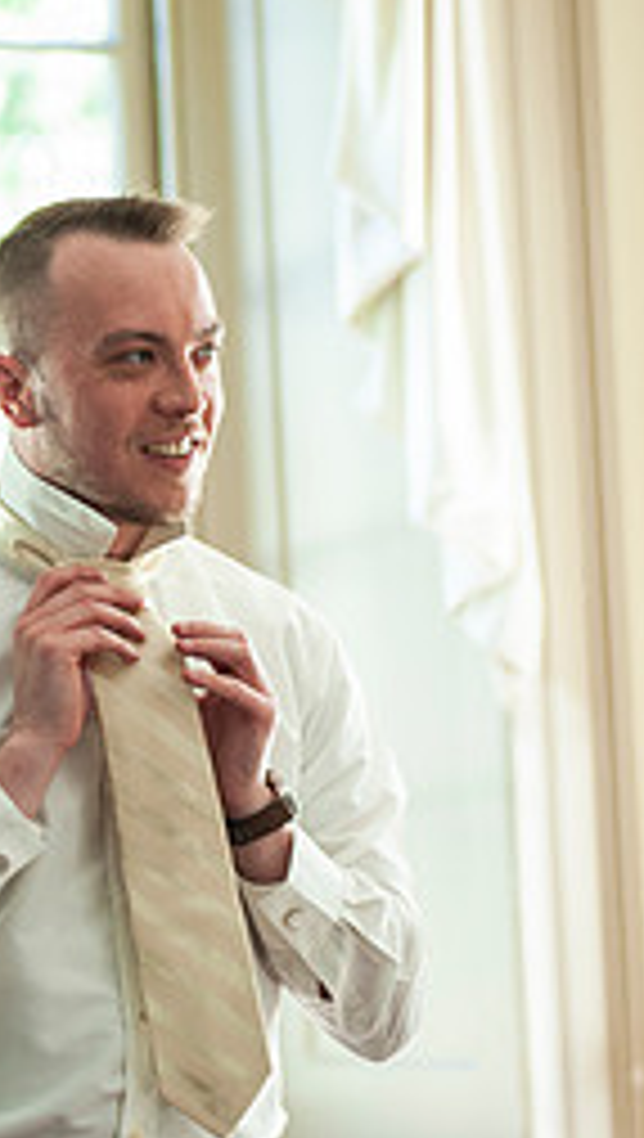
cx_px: 25
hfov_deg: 7.1
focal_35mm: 171
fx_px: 5172
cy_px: 499
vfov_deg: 12.6
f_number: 2.8
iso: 1250
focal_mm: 92
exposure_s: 1/160
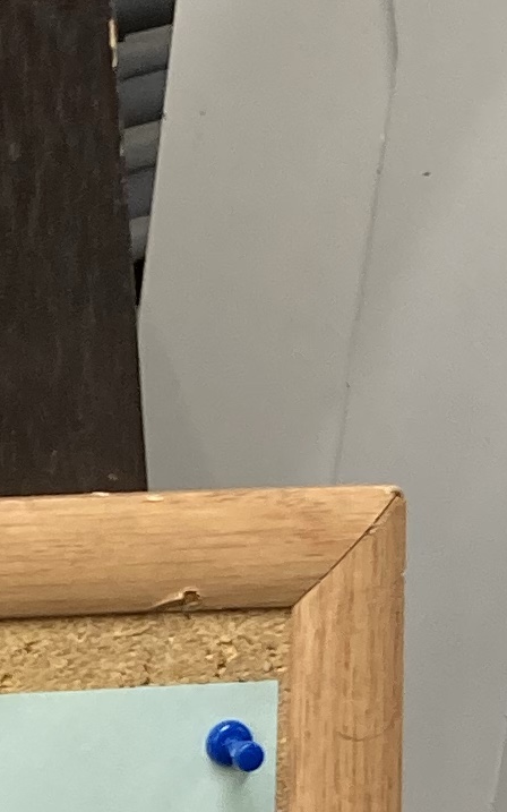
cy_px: 1012
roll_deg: -0.9
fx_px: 3693
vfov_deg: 12.2
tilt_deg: -26.7
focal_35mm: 167
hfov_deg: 7.3
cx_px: -796
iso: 64
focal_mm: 3.99
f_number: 1.8
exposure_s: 1/50
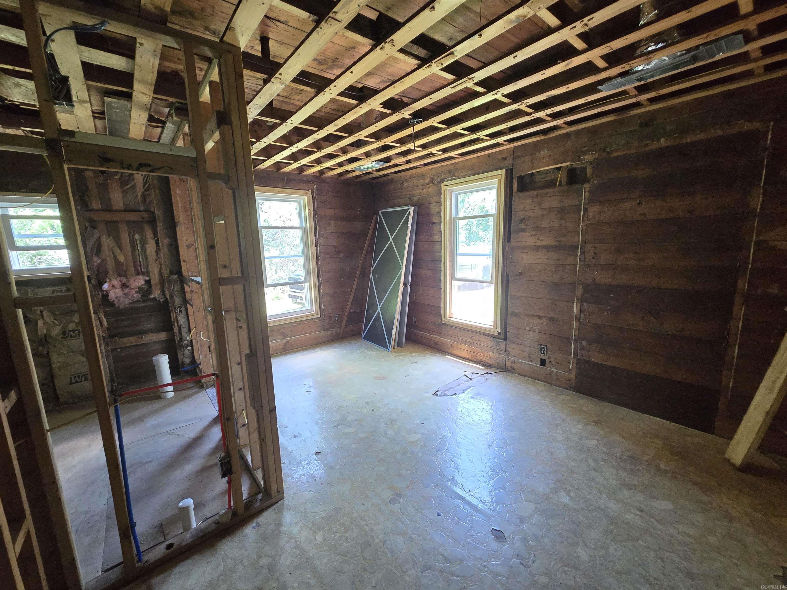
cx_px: 394
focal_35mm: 13
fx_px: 296
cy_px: 295
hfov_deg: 106.2
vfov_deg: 89.9
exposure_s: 1/60
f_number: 2.2
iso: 640
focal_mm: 2.2
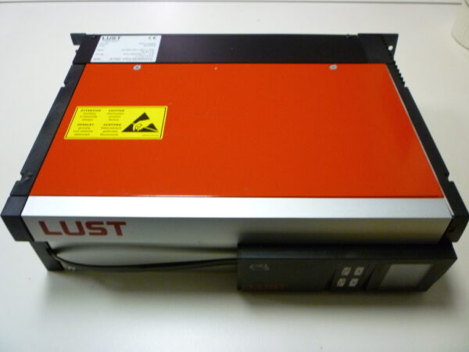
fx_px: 393
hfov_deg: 61.7
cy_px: 176
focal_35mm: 29
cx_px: 234
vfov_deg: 48.2
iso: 400
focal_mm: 5.2
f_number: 3.3
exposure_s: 1/20
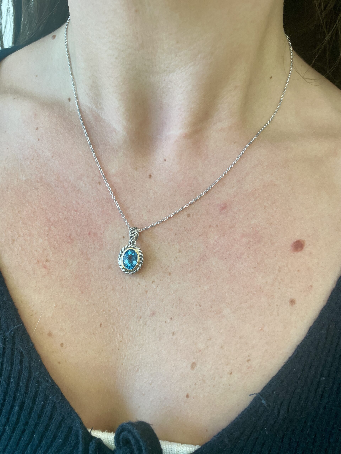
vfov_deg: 67.3
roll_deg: -2.6
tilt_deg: -36.6
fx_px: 341
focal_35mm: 26
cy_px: 227
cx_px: 170
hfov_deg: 53.1
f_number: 1.6
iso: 100
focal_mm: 4.2
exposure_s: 1/120
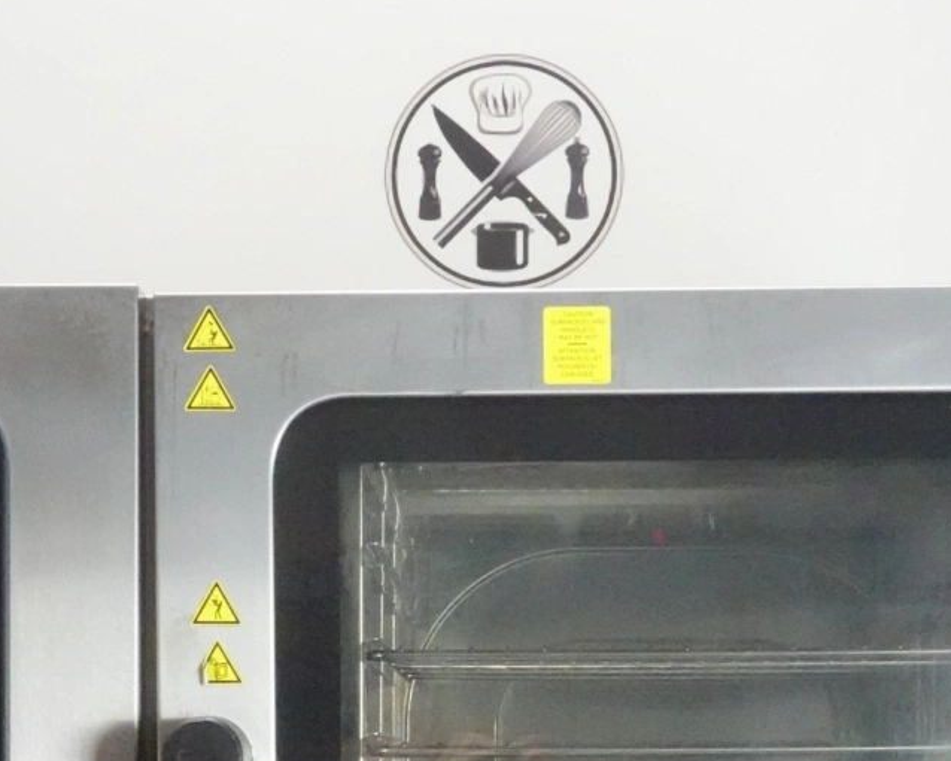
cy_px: 794
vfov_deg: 14.1
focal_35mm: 107
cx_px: 456
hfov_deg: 17.9
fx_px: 3013
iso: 6400
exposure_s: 1/50
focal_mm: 16.54
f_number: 9
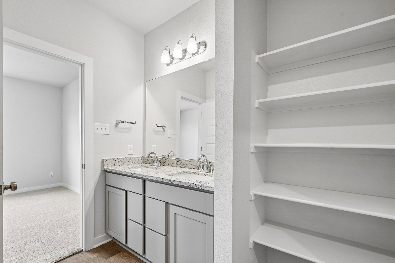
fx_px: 165
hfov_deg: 100.4
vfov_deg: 77.3
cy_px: 132
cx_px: 198
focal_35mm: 15
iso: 400
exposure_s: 1/25
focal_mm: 10
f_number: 8
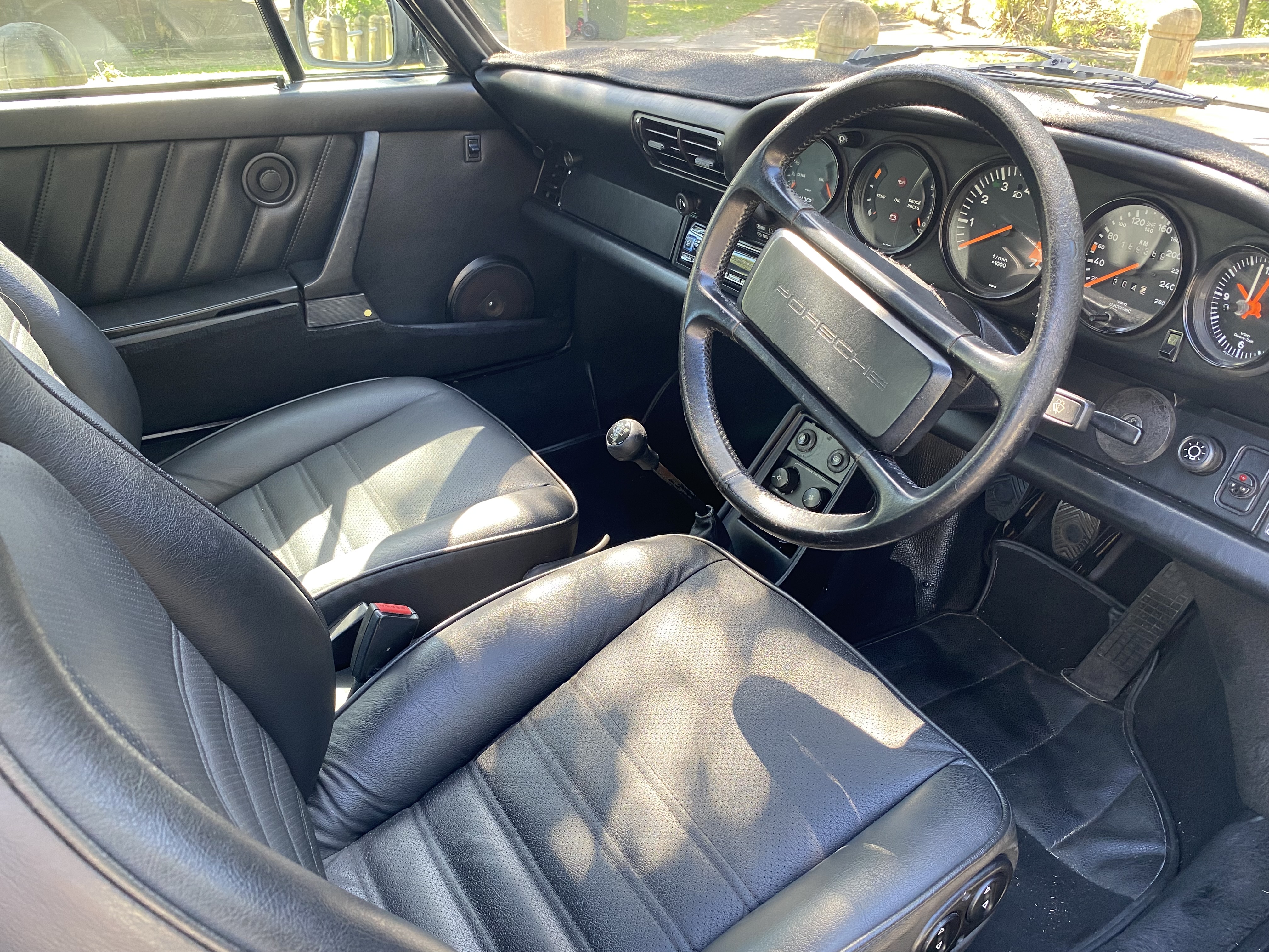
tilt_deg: -34.6
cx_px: 634
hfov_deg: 67.3
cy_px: 476
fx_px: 953
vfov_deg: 53.1
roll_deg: -0.3
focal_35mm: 26
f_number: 1.8
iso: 125
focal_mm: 4.25
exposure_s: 1/84
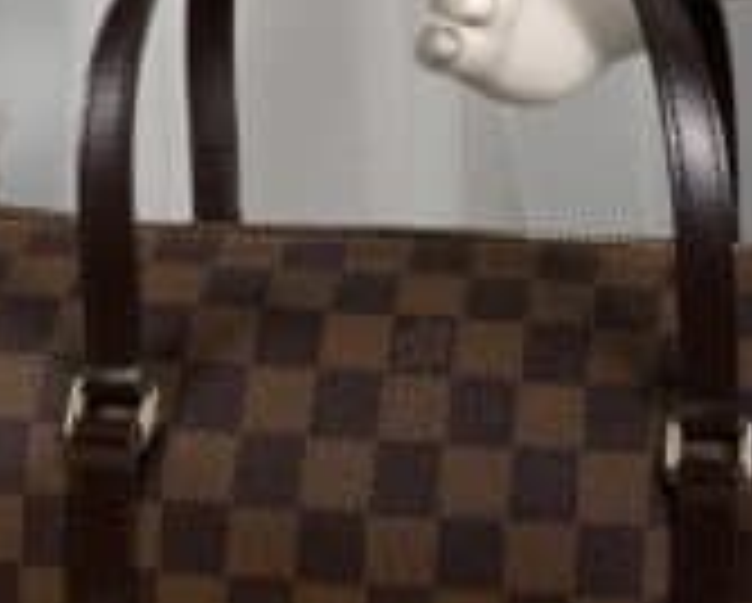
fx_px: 2496
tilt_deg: -14.9
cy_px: -189
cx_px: 684
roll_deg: -0.9
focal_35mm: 112
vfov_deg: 13.3
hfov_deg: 16.9
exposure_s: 1/243
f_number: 1.78
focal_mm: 6.76
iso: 64
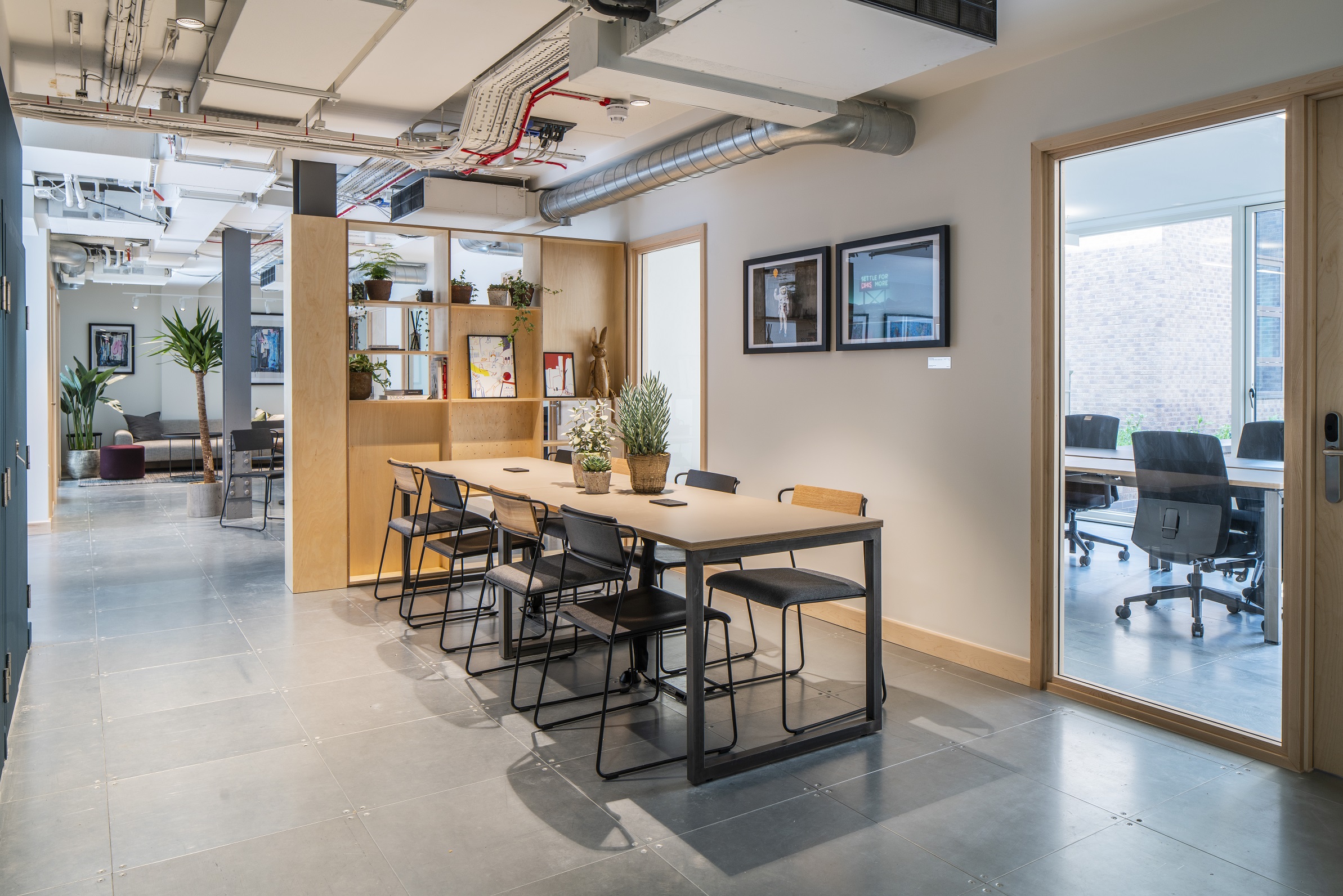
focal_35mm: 24
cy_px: 448
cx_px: 672
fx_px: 895
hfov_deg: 73.7
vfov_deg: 53.2
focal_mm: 24
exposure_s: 1/2.5
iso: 100
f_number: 10
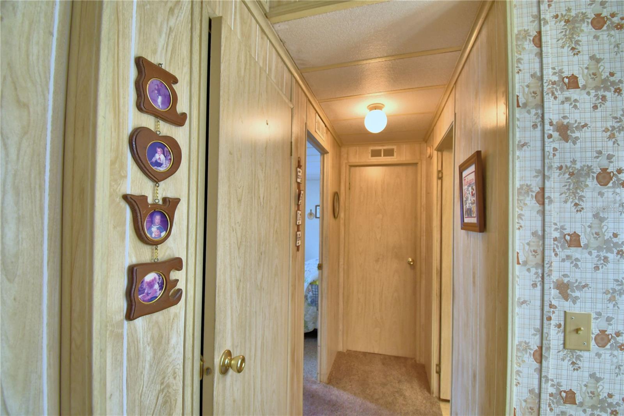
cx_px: 312
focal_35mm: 15
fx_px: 260
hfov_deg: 100.4
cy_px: 208
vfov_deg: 77.3
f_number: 4.5
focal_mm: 10
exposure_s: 1/30
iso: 500
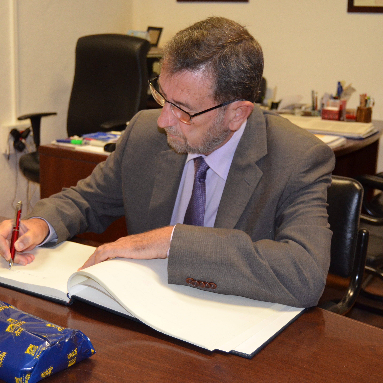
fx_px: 726
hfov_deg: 29.5
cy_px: 192
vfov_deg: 29.6
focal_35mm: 58
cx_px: 156
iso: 1250
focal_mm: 30
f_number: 4.2
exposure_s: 1/60
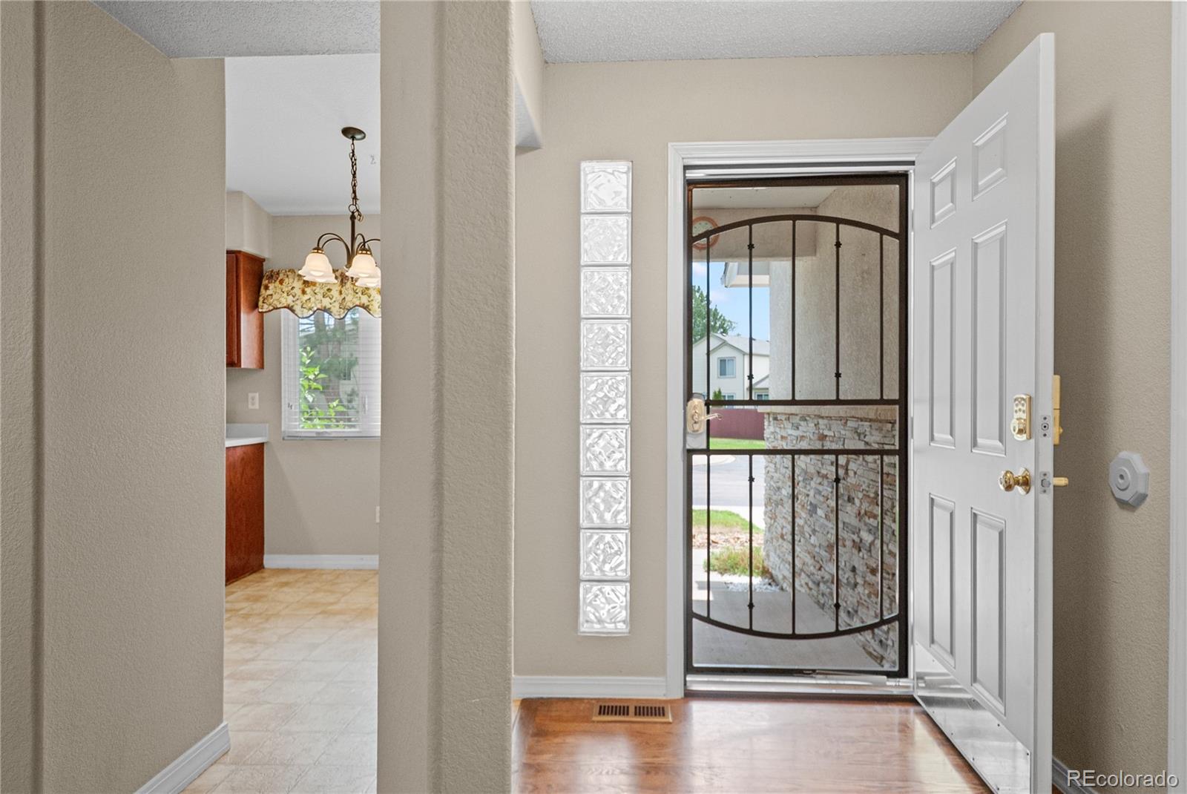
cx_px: 594
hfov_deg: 81.2
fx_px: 693
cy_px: 397
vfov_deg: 59.6
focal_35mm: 21
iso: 200
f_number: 4
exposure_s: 1/30
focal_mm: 14
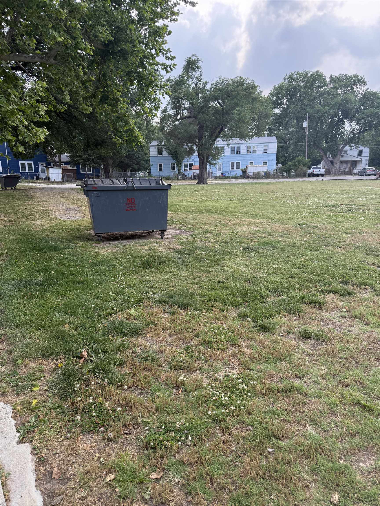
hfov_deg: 56.8
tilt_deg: -13.6
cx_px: 190
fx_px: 351
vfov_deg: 71.6
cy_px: 253
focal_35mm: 24
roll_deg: +0.2
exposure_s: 1/796
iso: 100
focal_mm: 6.76
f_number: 1.78
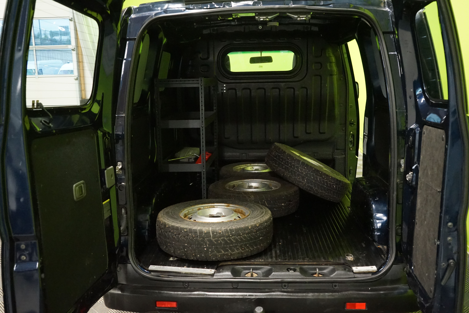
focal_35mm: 36
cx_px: 234
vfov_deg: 36.9
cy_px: 156
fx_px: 469
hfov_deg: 53.1
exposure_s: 1/100
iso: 8000
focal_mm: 36
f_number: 5.6
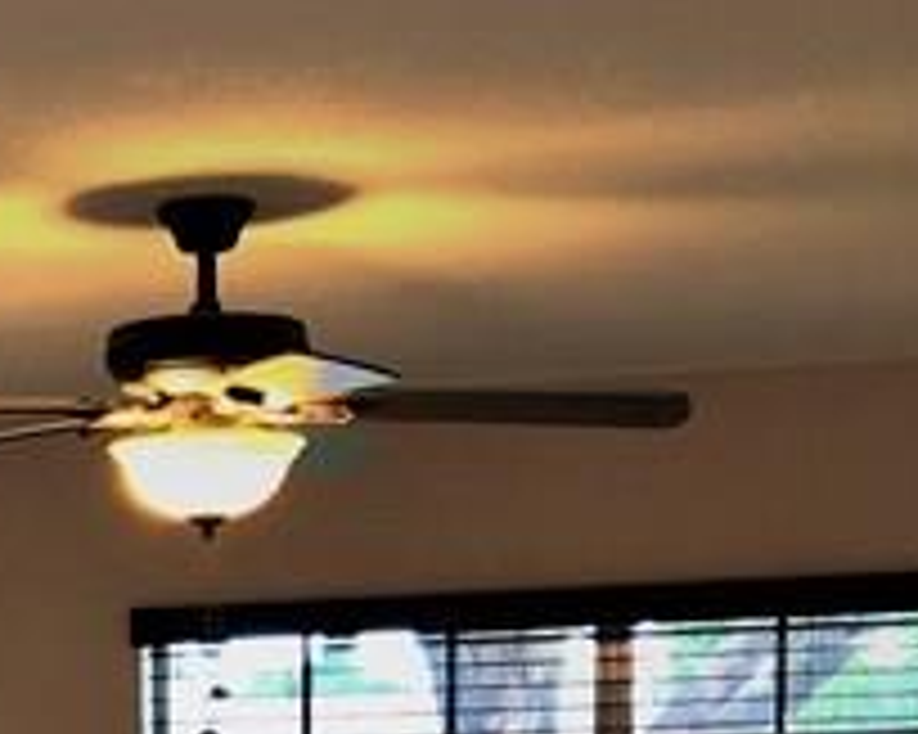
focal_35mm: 142
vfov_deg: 10.0
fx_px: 3856
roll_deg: +1.3
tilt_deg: -9.0
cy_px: 1545
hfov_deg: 13.3
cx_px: -140
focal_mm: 3.99
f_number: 1.8
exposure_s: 1/30
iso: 40
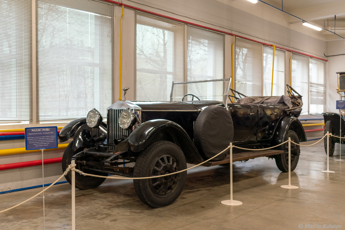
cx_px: 172
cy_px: 115
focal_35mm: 33
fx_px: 316
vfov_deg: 40.0
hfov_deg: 57.2
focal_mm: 22
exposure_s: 1/40
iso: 360
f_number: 3.8
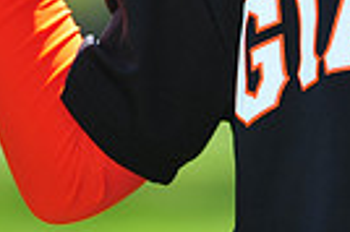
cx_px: 436
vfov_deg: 1.6
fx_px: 8380
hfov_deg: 2.4
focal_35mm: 863
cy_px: -261
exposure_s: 1/640
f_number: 4.5
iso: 200
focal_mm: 200
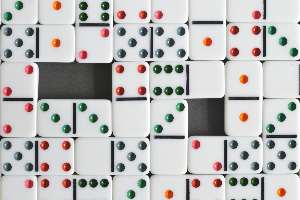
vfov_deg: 18.1
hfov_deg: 27.0
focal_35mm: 75
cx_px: 150
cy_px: 100
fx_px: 624
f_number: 8
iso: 200
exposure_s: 1/4
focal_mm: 50
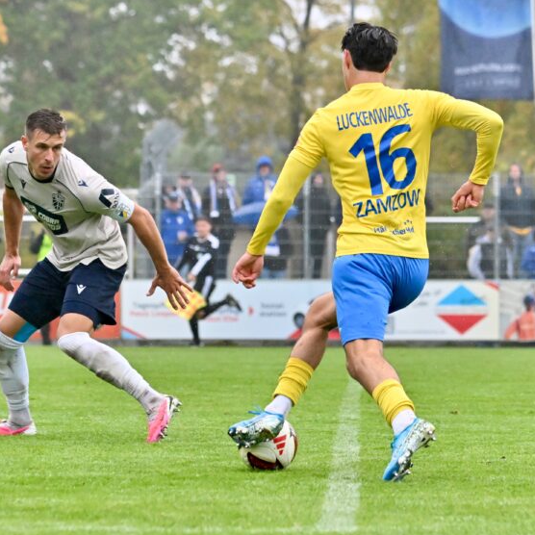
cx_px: 337
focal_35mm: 235
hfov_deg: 7.4
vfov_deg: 7.4
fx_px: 4109
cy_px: 297
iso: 3200
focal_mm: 150
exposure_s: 1/1600
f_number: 5
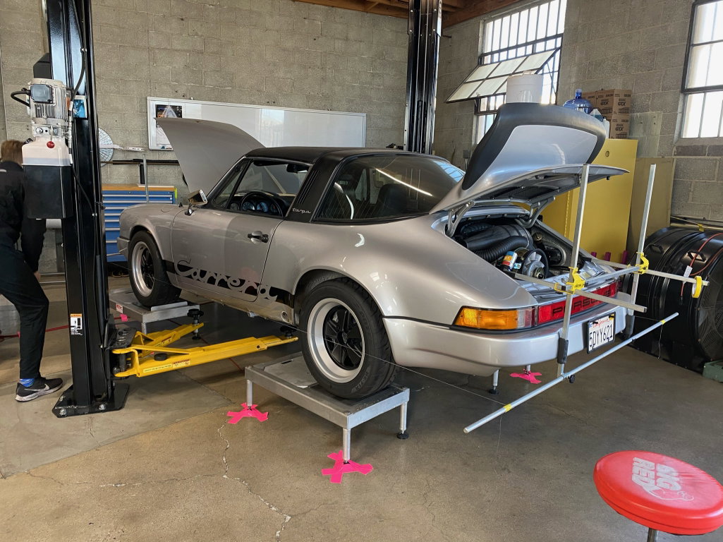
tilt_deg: -11.4
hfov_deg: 67.3
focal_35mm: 26
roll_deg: -2.0
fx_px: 543
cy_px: 271
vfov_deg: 53.0
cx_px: 362
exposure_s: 1/97
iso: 125
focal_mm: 4.25
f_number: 1.8
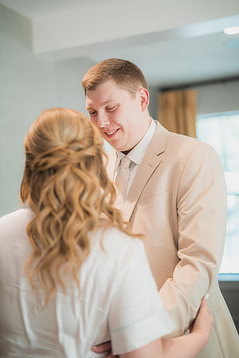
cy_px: 179
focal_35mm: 50
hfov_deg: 27.0
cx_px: 120
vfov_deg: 39.6
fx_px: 498
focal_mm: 50
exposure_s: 1/250
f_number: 1.4
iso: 400
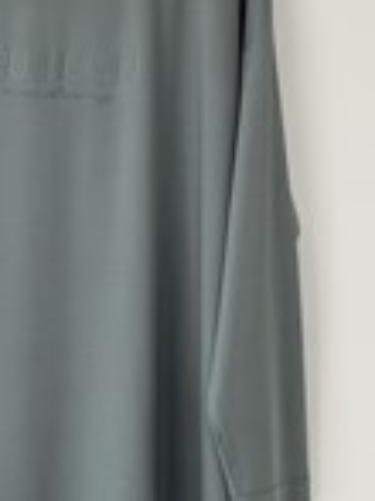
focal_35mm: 135
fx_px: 1953
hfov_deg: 10.9
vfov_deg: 14.6
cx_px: 58
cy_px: 121
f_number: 1.78
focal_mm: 6.76
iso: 64
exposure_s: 1/254
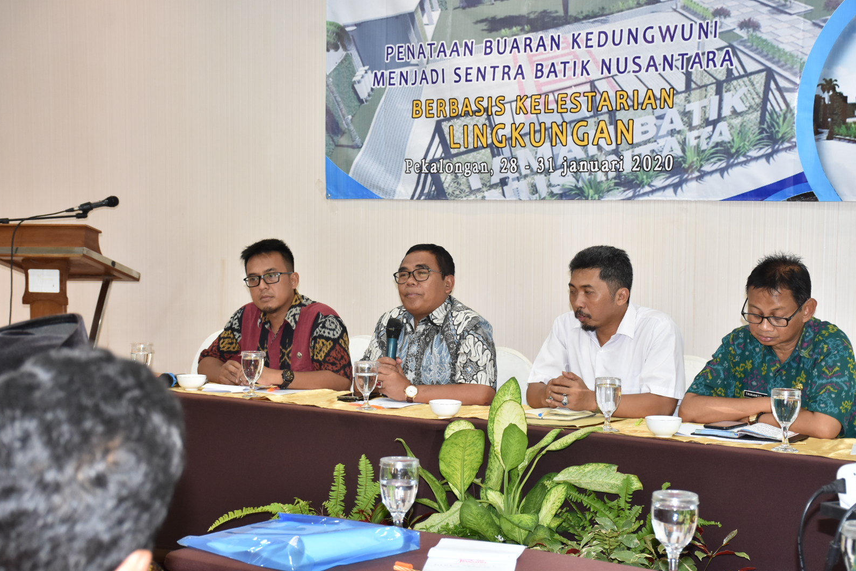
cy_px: 287
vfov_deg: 21.2
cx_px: 427
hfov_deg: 31.4
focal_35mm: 64
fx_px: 1522
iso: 800
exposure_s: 1/30
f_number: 5.6
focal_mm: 42
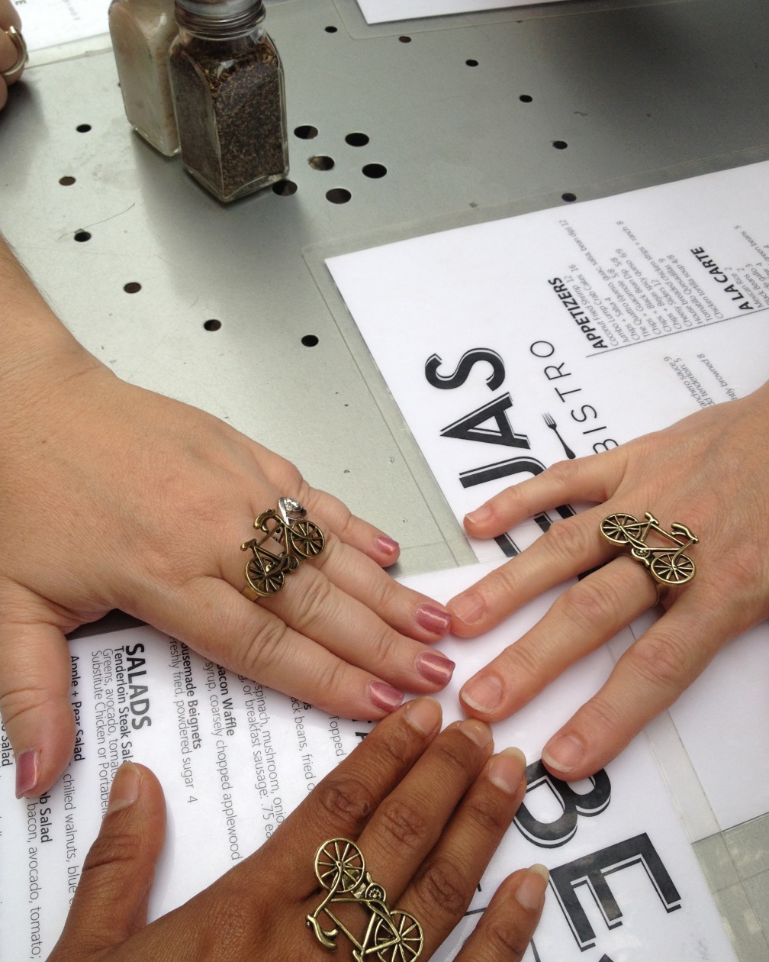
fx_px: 1053
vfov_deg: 49.1
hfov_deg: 40.1
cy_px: 508
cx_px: 381
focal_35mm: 37
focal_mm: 4.28
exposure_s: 1/232
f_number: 2.4
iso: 50
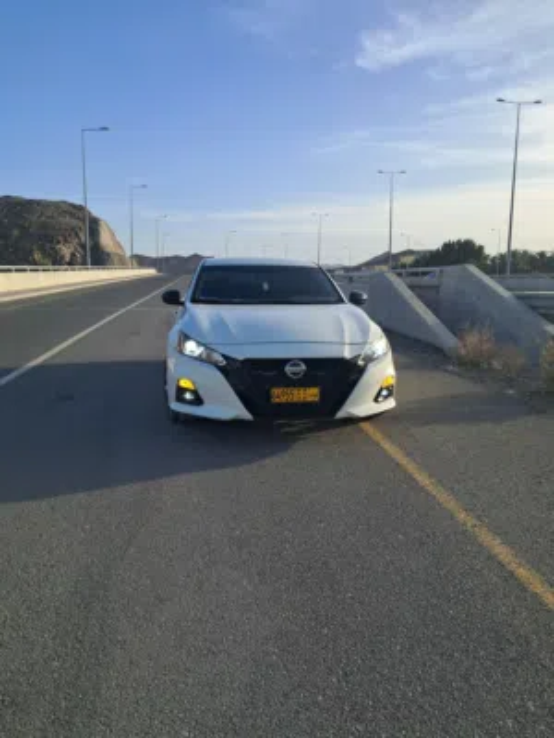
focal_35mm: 27
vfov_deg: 65.3
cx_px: 277
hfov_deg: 51.4
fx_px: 576
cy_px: 369
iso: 50
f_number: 1.8
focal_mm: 4
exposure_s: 1/440
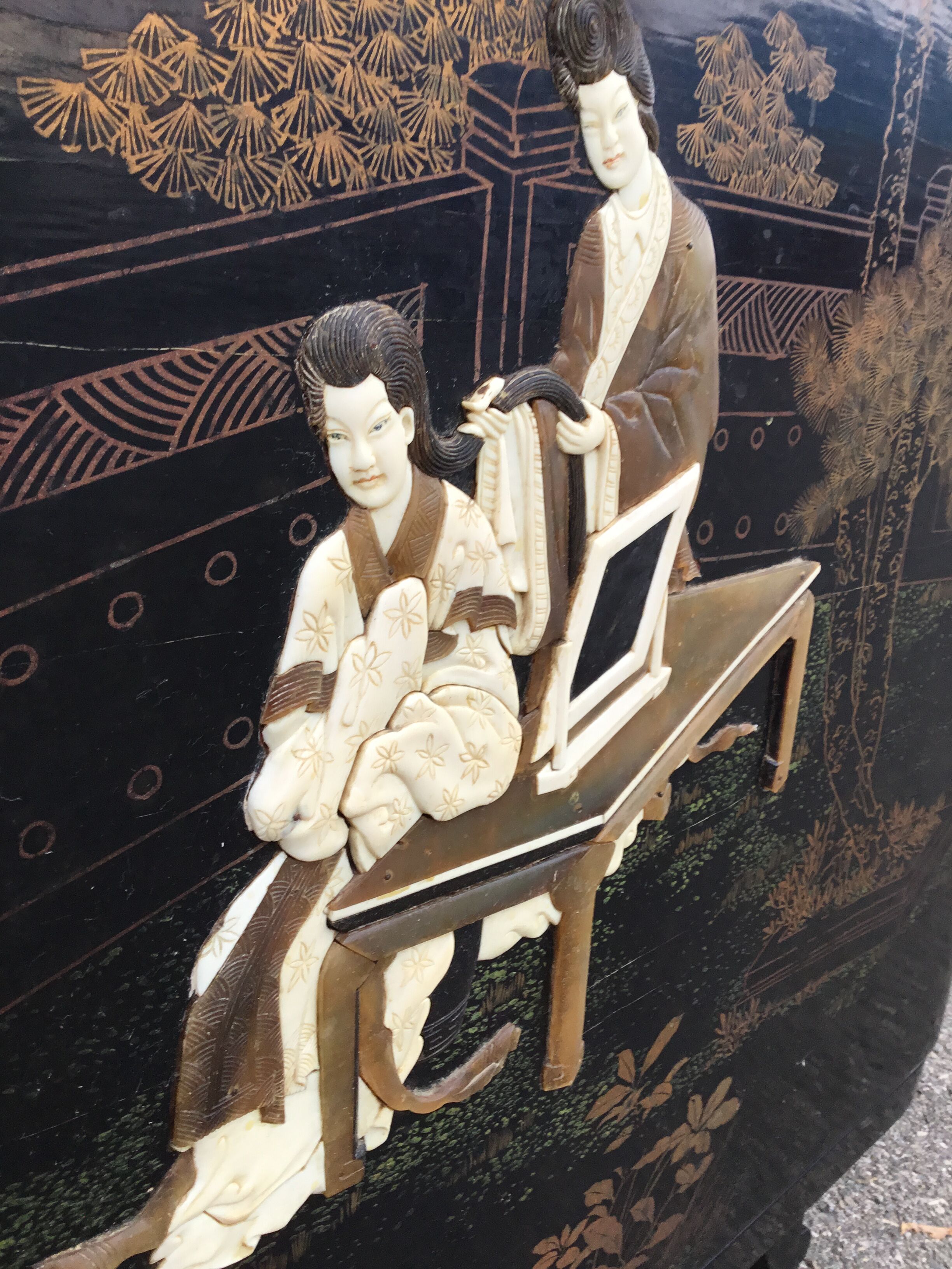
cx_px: 476
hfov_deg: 45.4
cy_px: 634
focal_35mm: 31
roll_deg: -3.4
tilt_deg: -17.8
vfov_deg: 58.4
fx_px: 1137
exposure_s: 1/50
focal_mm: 3.3
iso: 32
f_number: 2.4
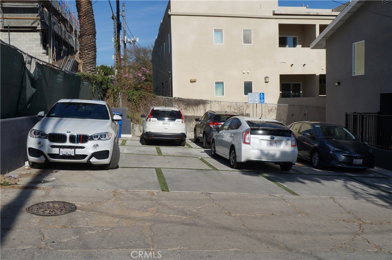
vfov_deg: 39.9
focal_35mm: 33
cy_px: 130
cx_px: 196
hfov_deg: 57.3
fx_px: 359
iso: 200
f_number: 8
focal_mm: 22
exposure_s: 1/1000
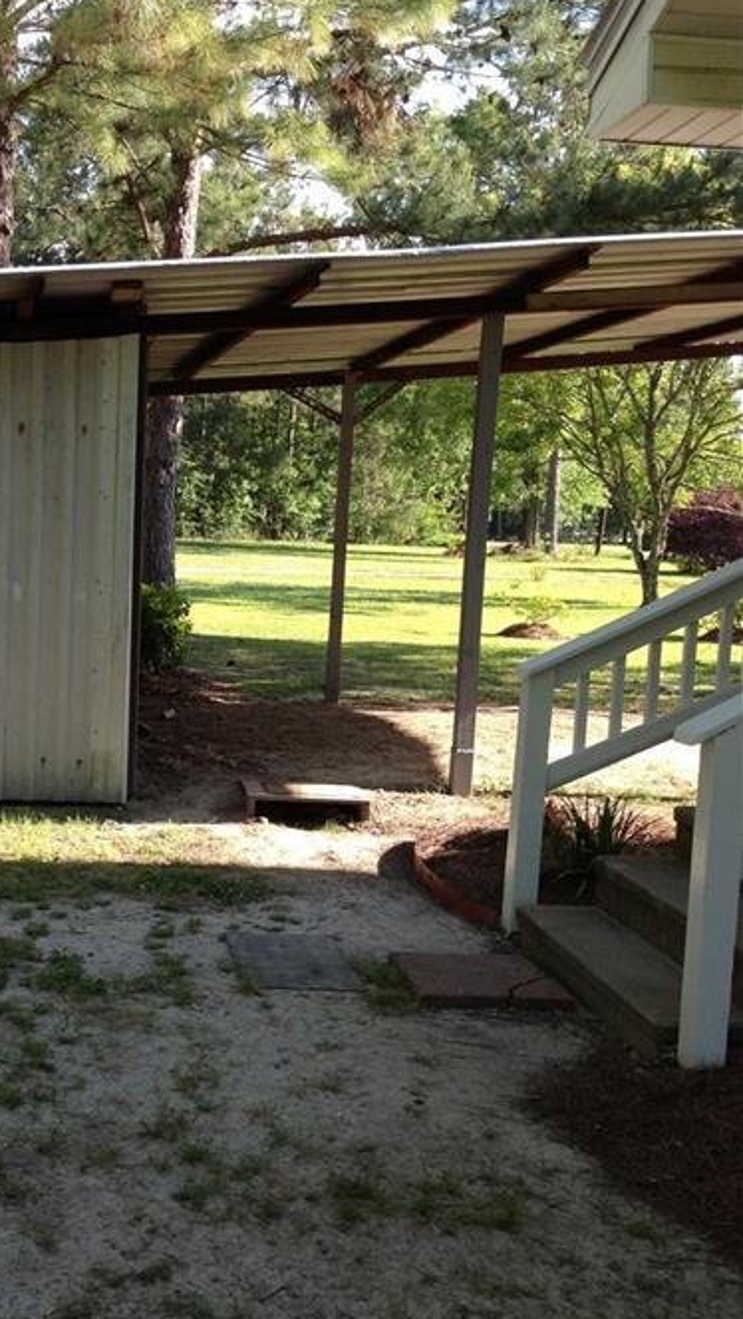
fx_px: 1540
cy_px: 691
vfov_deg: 46.4
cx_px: 176
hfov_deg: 26.7
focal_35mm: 44
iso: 50
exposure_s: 1/332
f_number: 2.4
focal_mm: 4.28
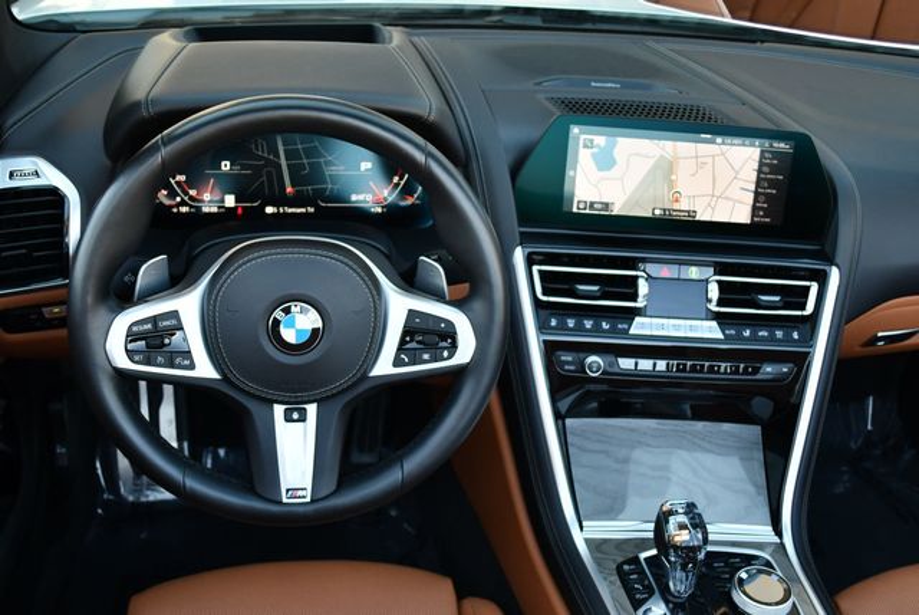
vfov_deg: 33.5
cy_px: 308
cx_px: 460
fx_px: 1022
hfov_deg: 48.4
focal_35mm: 40
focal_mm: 20
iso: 500
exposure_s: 1/250
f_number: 3.8
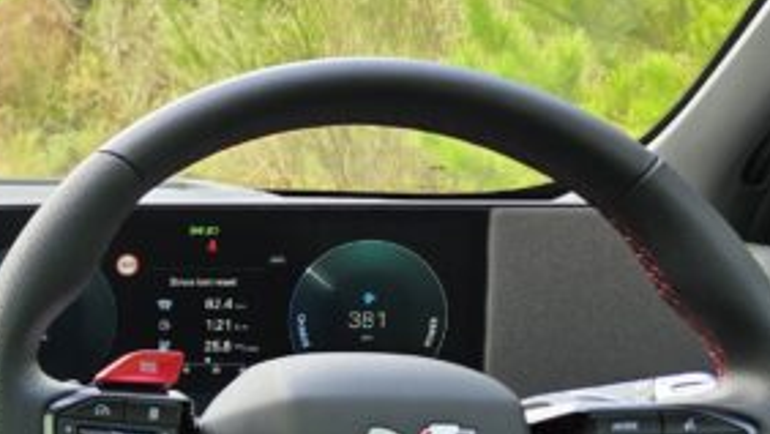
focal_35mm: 91
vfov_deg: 13.0
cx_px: -434
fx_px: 1859
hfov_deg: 19.8
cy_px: 502
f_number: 1.7
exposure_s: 1/50
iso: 16
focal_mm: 6.3
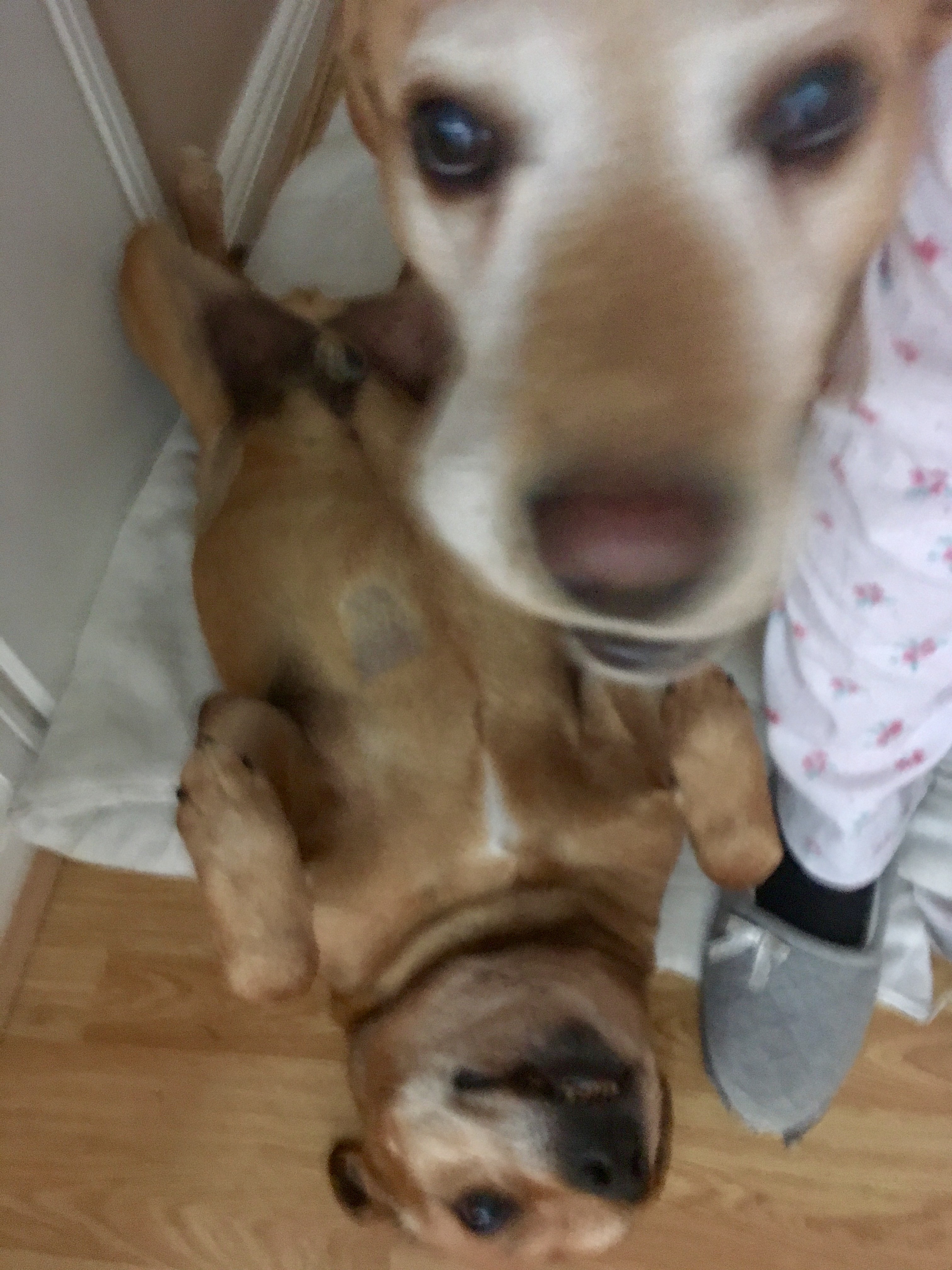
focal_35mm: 29
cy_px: 635
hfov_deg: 48.2
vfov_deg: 61.7
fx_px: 1063
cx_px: 476
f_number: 2.2
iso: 400
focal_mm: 4.15
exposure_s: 1/17
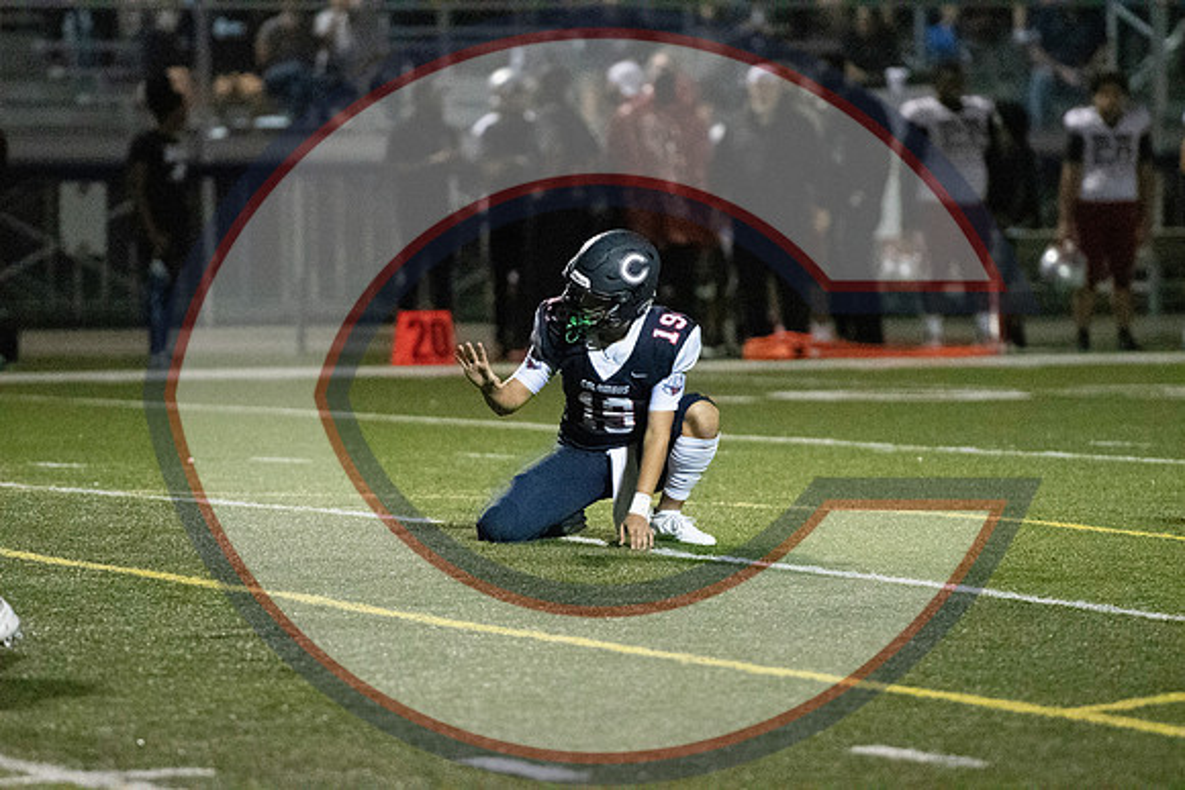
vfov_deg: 4.6
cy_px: 395
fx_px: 9877
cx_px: 592
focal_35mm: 300
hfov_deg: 6.9
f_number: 2.8
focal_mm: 200
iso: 28800
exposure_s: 1/3200
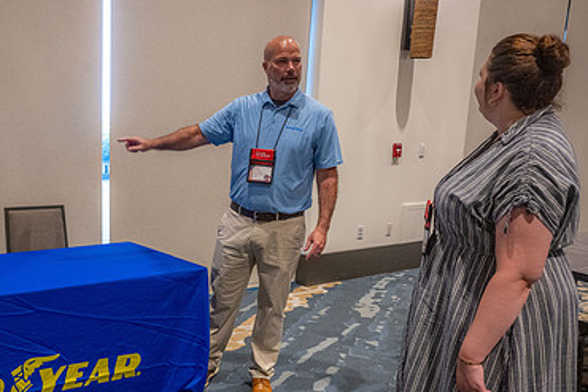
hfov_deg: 47.4
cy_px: 258
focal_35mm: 40
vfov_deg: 33.2
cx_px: 181
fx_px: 654
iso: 4000
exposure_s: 1/100
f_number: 6.3
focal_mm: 25.5
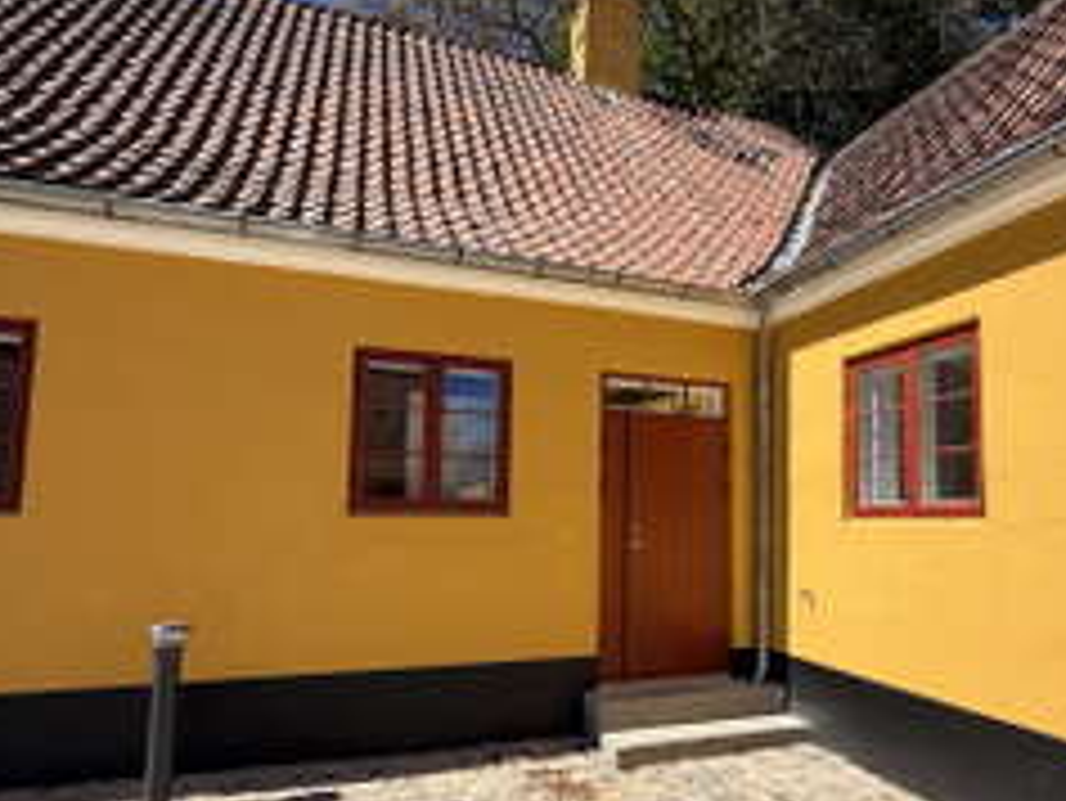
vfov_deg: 60.8
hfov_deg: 76.1
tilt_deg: +5.3
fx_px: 678
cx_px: 596
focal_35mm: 22
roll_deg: -0.8
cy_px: 464
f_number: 2.2
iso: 50
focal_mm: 2.22
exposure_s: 1/1497
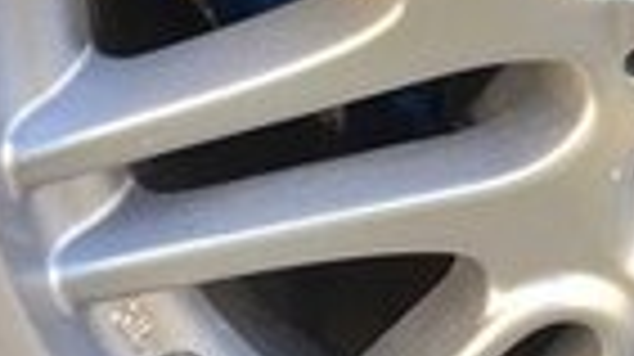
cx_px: 922
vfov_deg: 8.0
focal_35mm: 148
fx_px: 2486
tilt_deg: -30.7
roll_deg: -2.9
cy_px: -178
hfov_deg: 13.7
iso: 50
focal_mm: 4.15
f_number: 2.2
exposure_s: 1/100
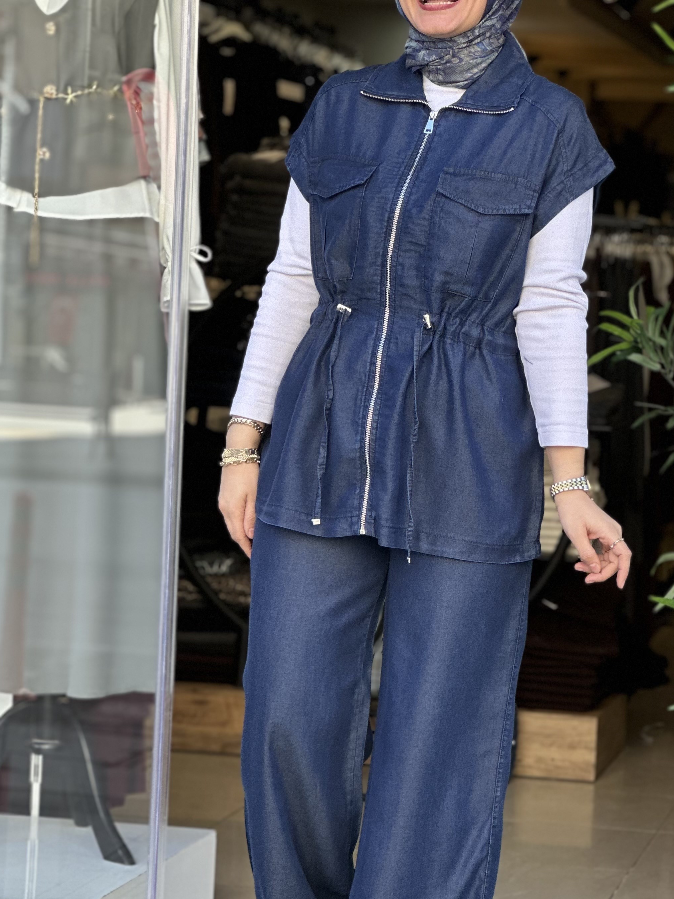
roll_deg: -2.6
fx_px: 2986
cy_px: 485
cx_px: 464
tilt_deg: -2.7
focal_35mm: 115
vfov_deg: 17.1
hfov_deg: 12.9
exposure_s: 1/121
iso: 64
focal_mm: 9
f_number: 2.8
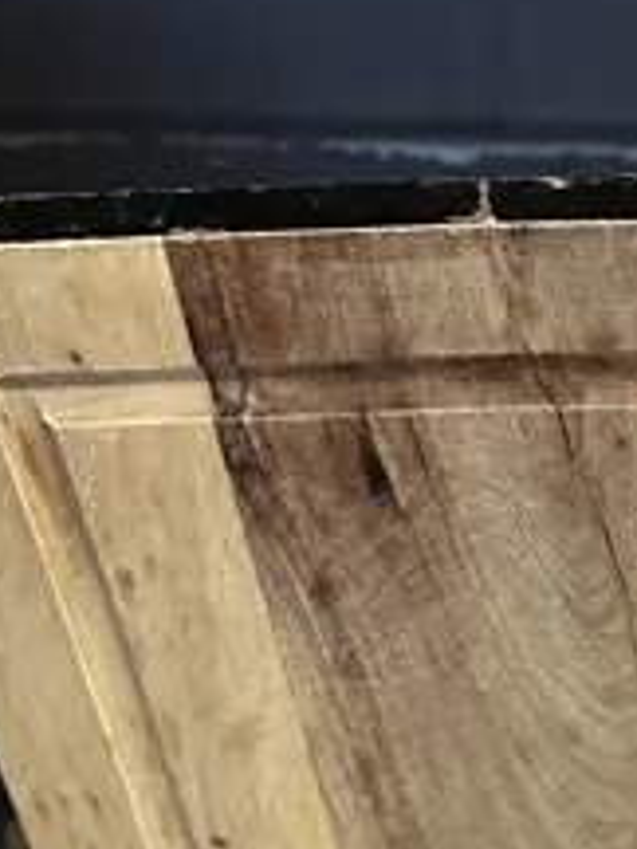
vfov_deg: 13.9
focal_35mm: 114
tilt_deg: -56.1
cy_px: 1828
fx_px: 2797
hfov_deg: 12.1
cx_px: 1105
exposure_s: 1/50
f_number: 1.78
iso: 125
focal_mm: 6.86
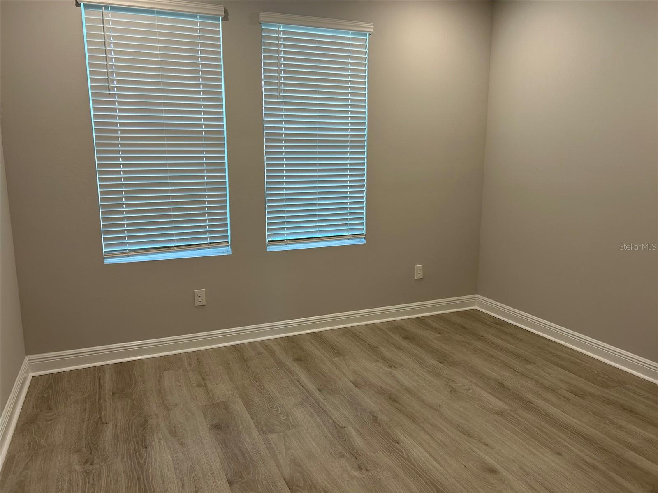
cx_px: 329
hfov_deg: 67.3
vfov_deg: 53.1
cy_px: 246
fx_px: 494
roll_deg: -0.1
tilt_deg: -10.3
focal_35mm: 26
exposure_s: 1/120
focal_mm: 5.7
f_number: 1.5
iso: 80
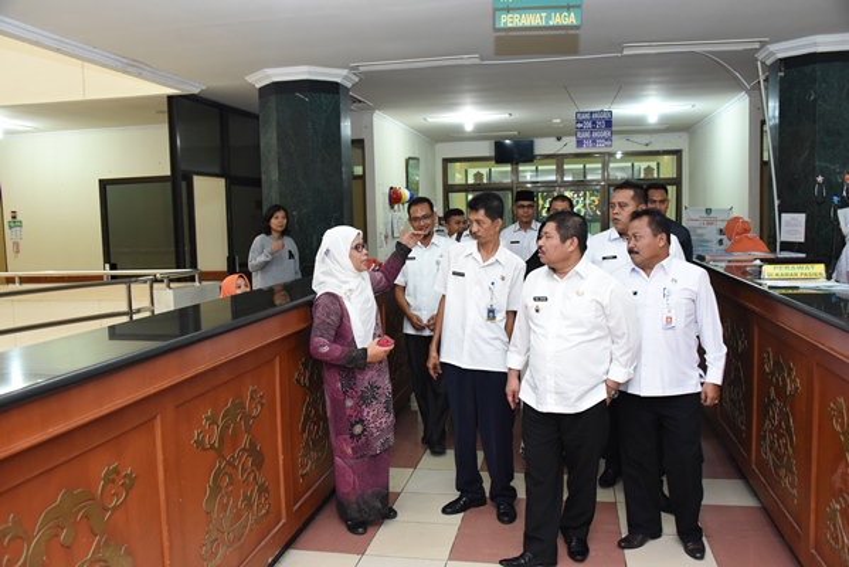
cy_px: 284
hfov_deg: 58.7
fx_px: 755
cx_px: 424
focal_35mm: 32
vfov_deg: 41.2
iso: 4000
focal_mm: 32
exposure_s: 1/160
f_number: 5
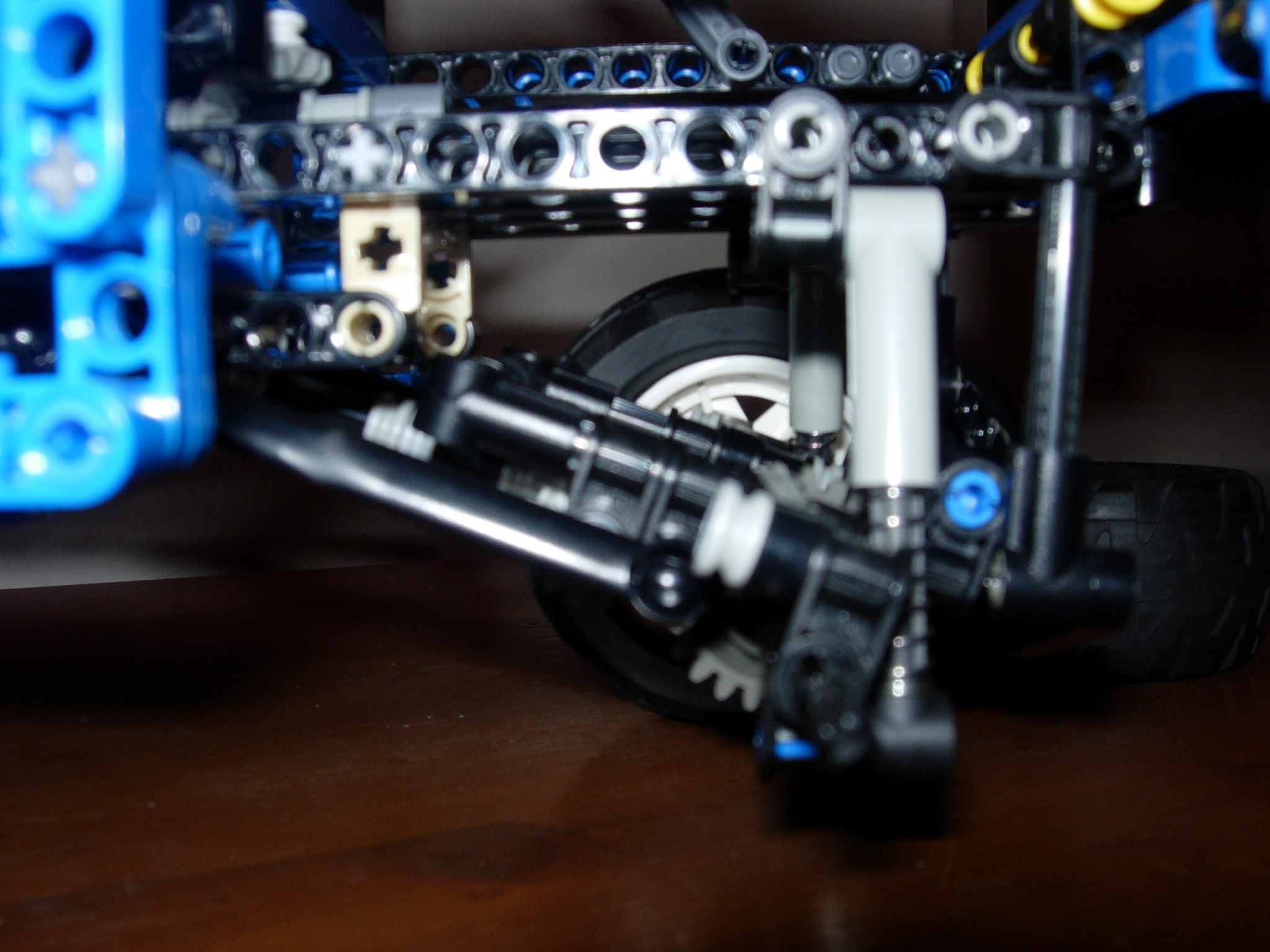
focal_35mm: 38
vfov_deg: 37.7
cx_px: 635
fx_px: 1394
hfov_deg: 49.0
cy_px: 476
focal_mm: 7.8
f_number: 4.8
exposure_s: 1/64
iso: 79
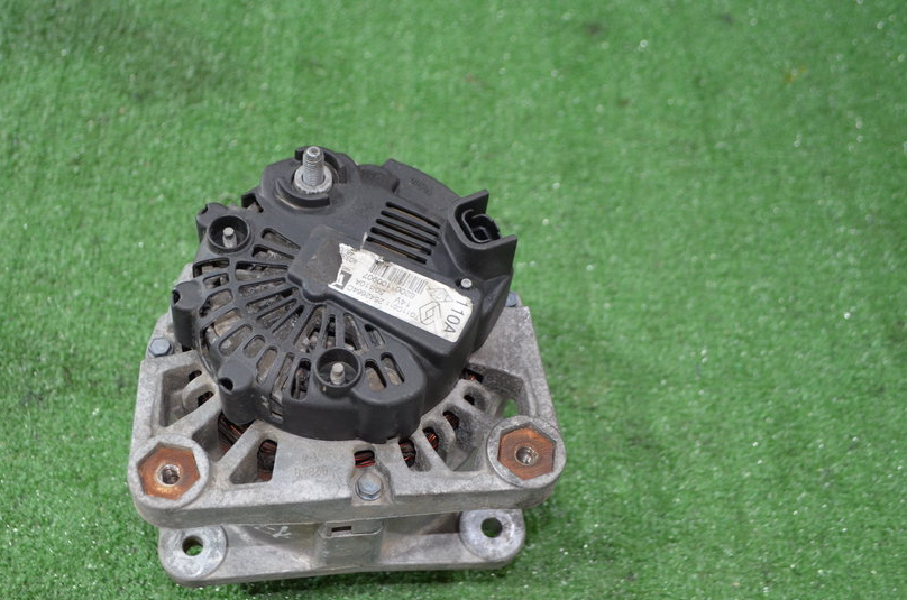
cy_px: 326
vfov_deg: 34.9
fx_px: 955
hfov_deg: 50.3
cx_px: 345
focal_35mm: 38
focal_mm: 20
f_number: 3.8
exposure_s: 1/60
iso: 800
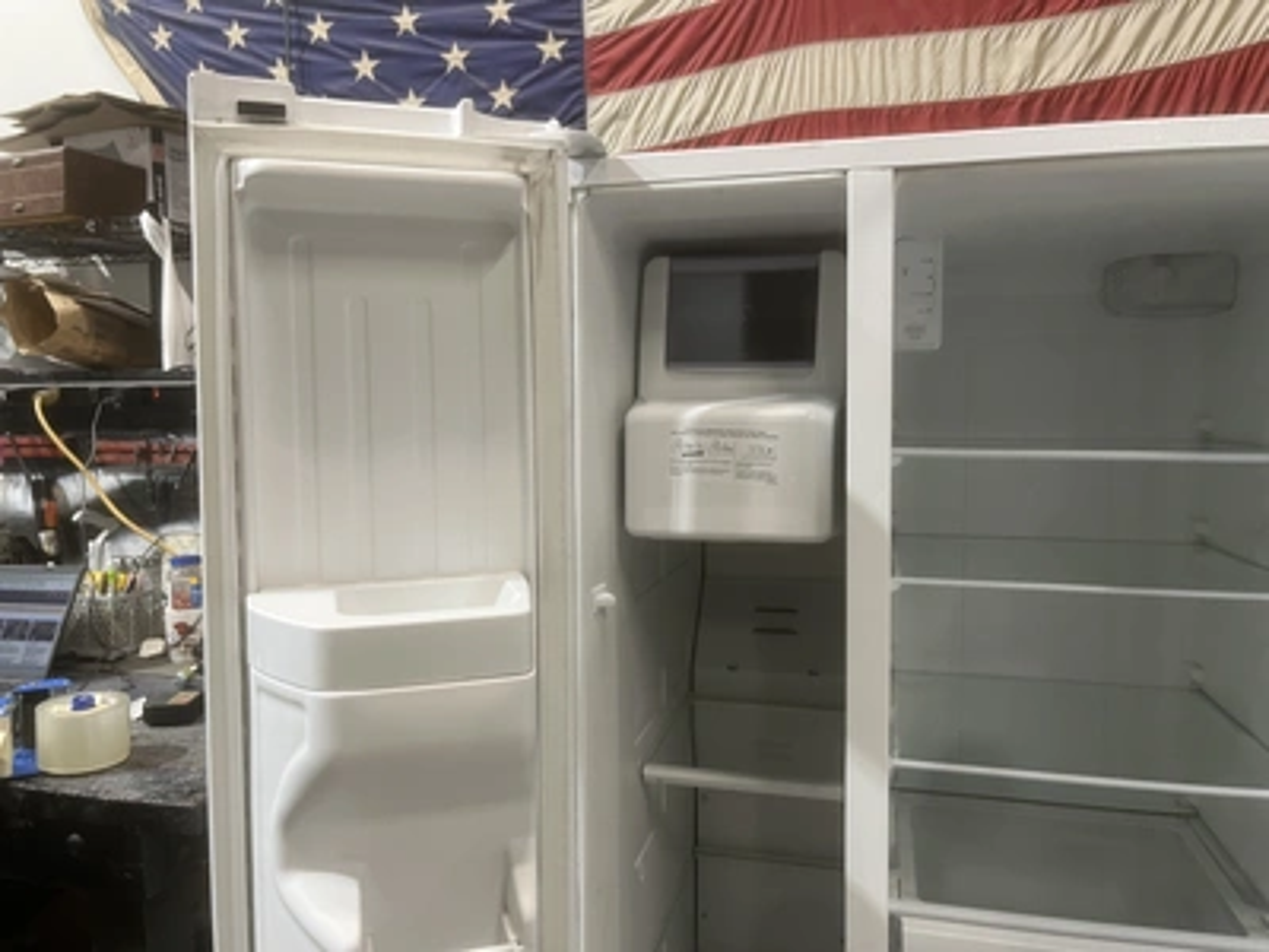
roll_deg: +0.5
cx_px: 634
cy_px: 476
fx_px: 953
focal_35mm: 26
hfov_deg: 67.3
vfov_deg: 53.1
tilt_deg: -3.5
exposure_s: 1/60
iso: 100
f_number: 1.6
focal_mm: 5.1
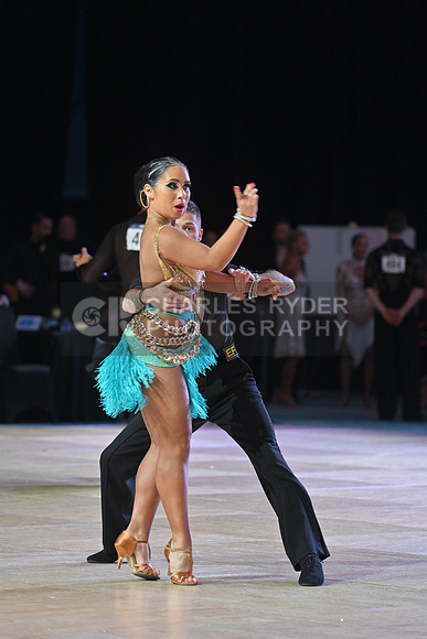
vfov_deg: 11.7
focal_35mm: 175
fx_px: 3111
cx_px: 214
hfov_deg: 7.9
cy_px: 320
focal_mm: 175
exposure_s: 1/250
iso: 1600
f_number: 4
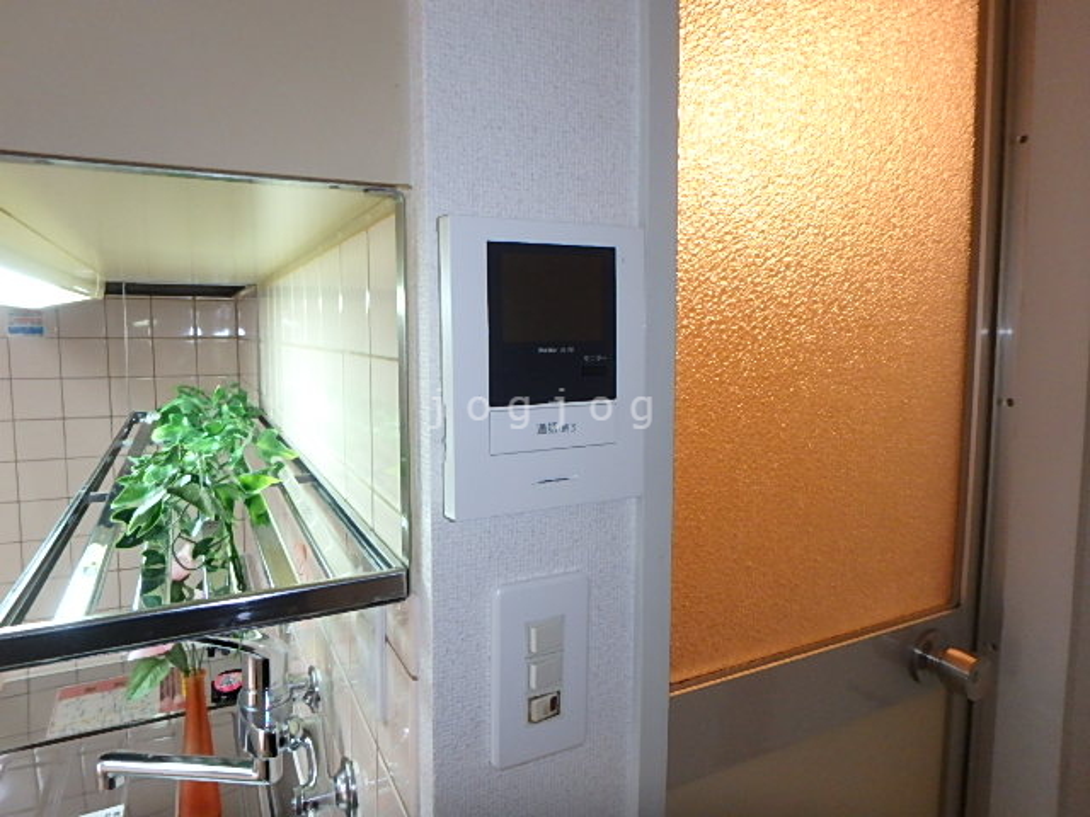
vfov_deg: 63.4
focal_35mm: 21
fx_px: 661
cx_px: 545
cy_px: 408
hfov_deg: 79.0
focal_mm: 3.7
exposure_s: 1/30
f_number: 3.5
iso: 400
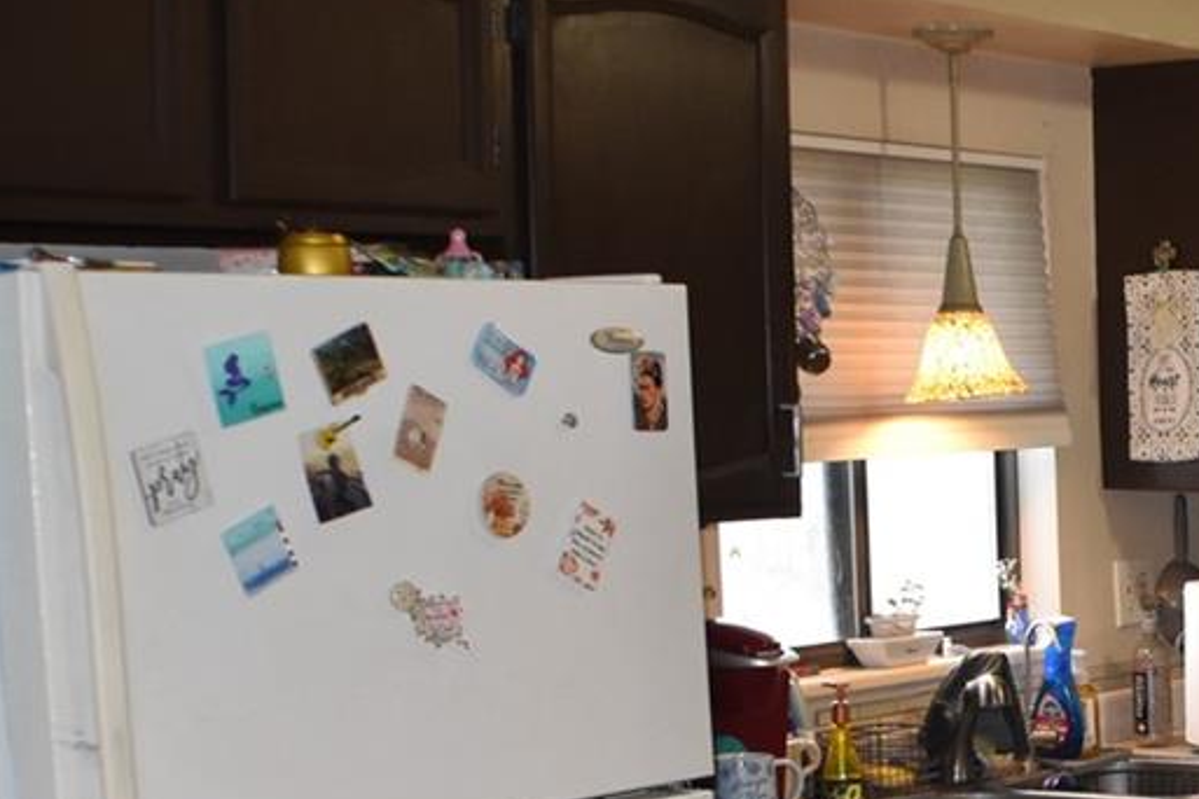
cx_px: 1491
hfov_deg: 17.9
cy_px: 734
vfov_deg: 12.6
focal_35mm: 108
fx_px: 3582
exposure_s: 1/60
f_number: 3.8
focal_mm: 23
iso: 800
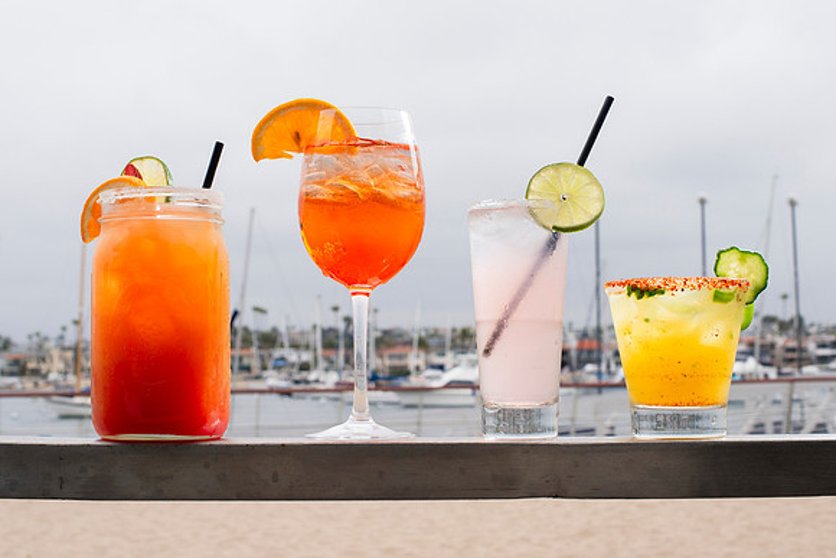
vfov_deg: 21.4
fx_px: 1478
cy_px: 293
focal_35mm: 64
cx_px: 417
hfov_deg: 31.6
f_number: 10
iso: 200
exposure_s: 1/250
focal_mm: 50
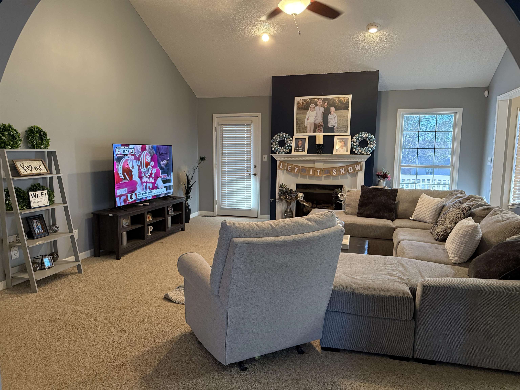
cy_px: 195
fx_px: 361
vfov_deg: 56.8
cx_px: 260
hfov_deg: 71.6
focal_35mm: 24
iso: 500
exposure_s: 1/60
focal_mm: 6.76
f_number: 1.78
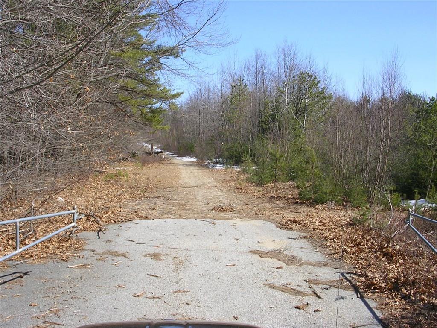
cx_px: 218
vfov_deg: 37.7
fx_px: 480
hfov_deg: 49.0
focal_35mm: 38
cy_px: 164
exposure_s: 1/196
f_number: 5.6
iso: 50
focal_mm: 5.8
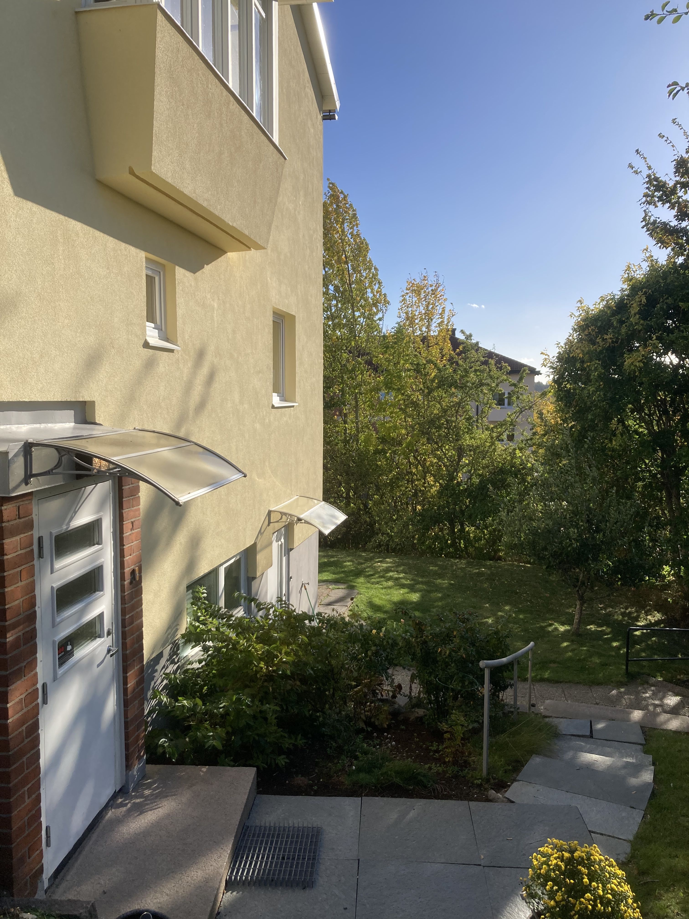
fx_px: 743
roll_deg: -0.1
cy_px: 460
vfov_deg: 63.4
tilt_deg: -2.5
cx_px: 344
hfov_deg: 49.7
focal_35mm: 28
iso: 20
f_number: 1.8
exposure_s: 1/2088
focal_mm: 3.99
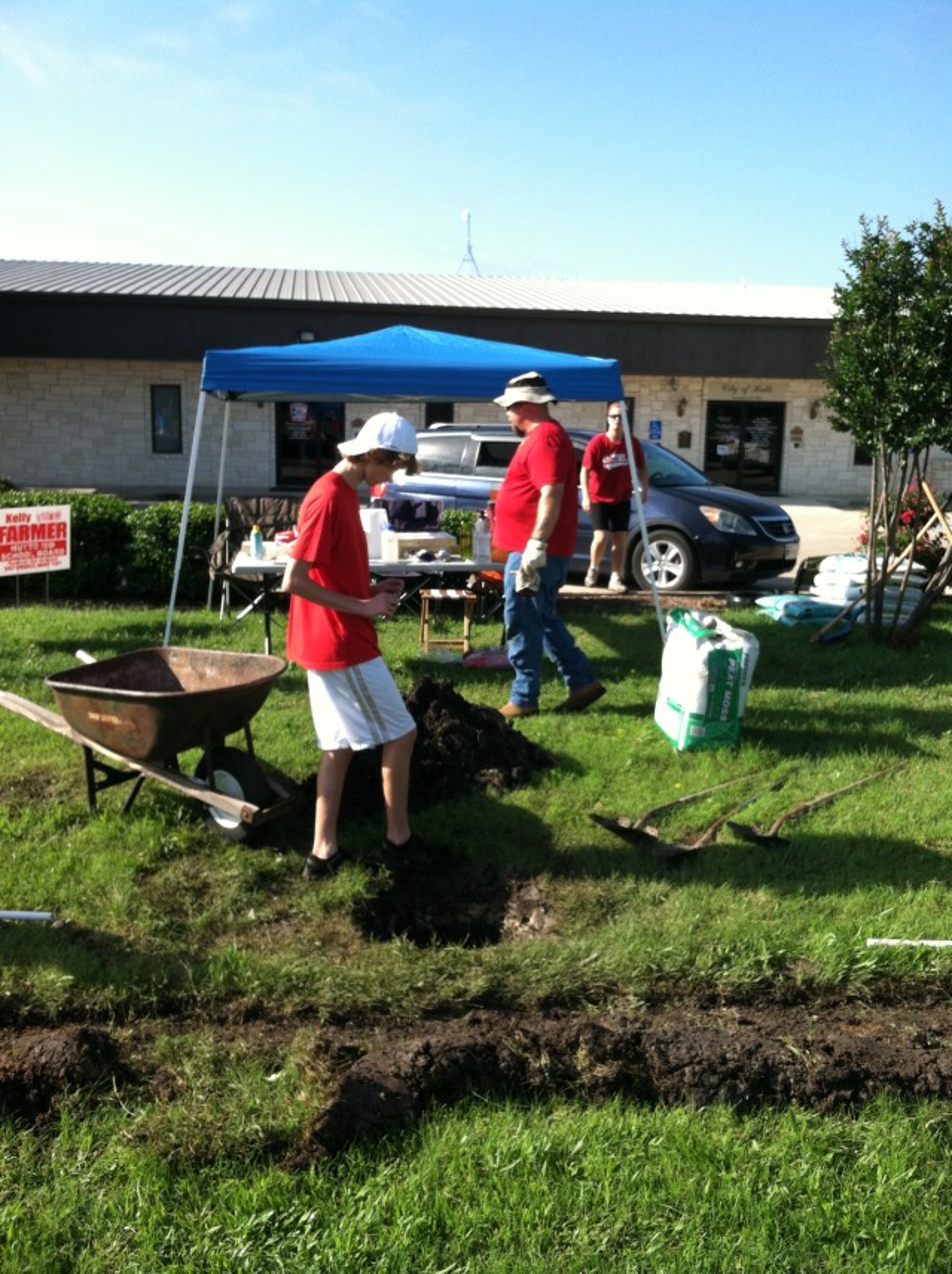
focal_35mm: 35
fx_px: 1286
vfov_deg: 52.7
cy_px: 637
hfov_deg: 40.6
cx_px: 476
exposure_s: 1/588
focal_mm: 3.85
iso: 80
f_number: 2.8
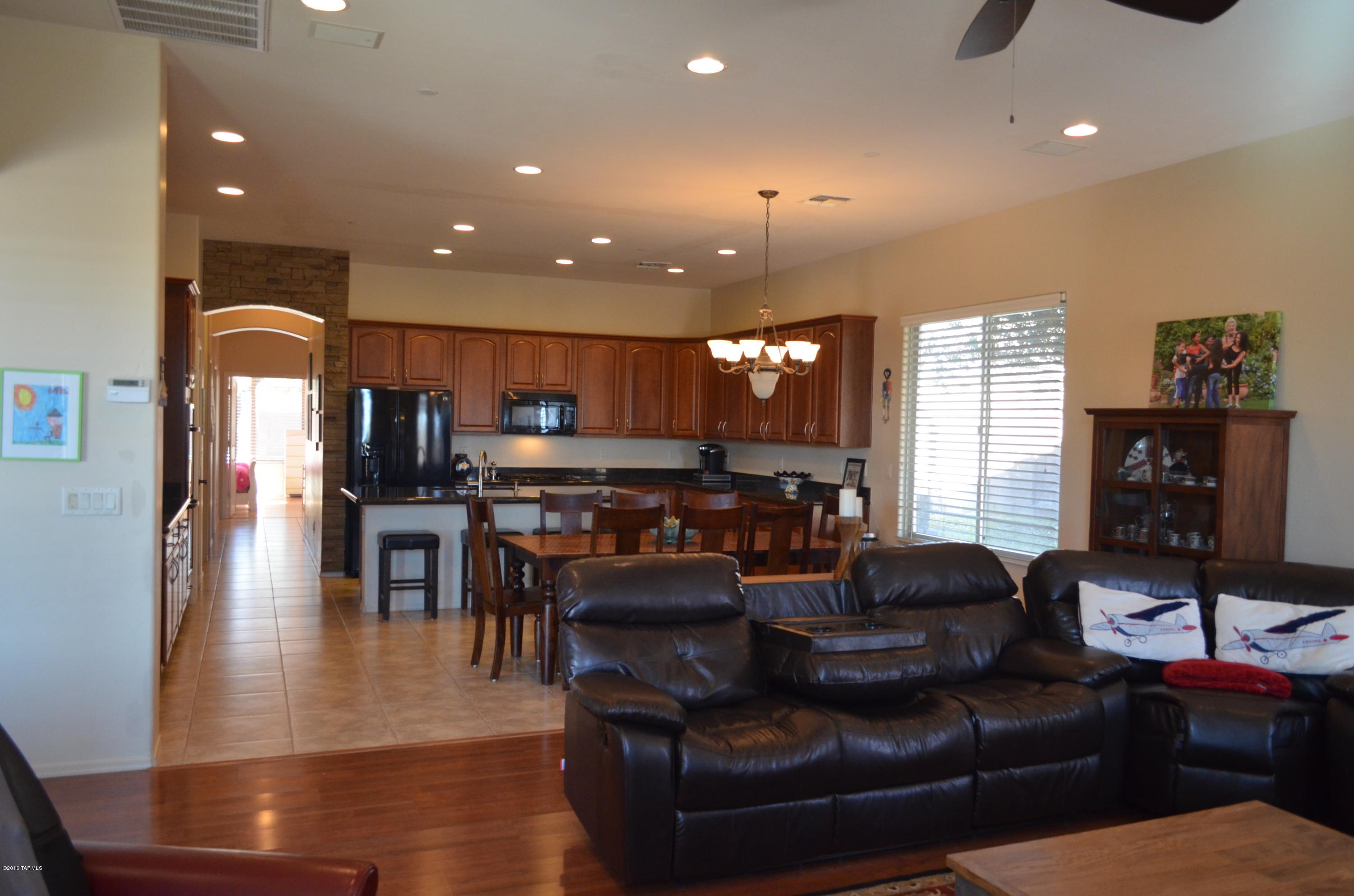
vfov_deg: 47.7
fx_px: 1013
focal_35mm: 27
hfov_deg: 67.5
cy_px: 448
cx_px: 677
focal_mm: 18
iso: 1000
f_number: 3.5
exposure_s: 1/100
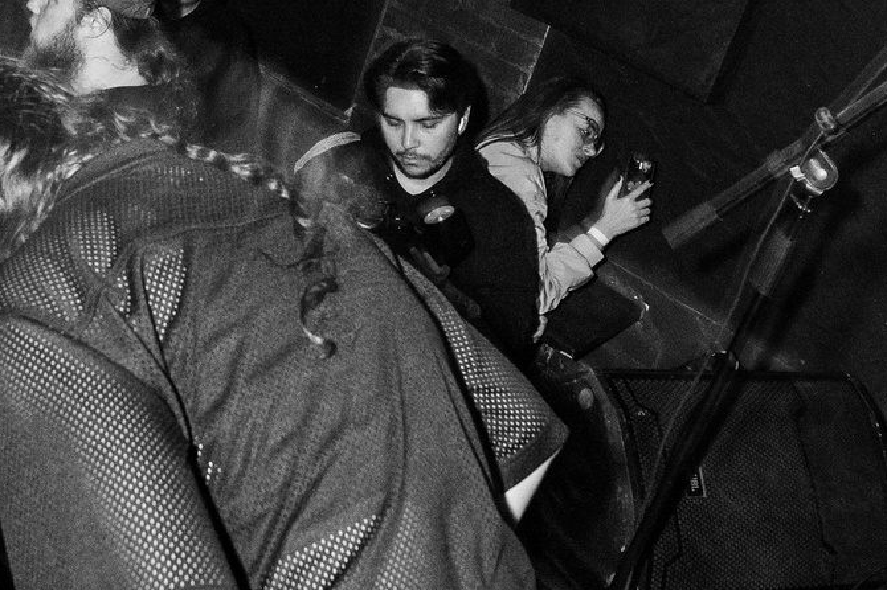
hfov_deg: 30.3
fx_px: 1601
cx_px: 184
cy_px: 103
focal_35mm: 65
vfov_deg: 20.6
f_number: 4.5
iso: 500
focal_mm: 17
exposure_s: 1/15
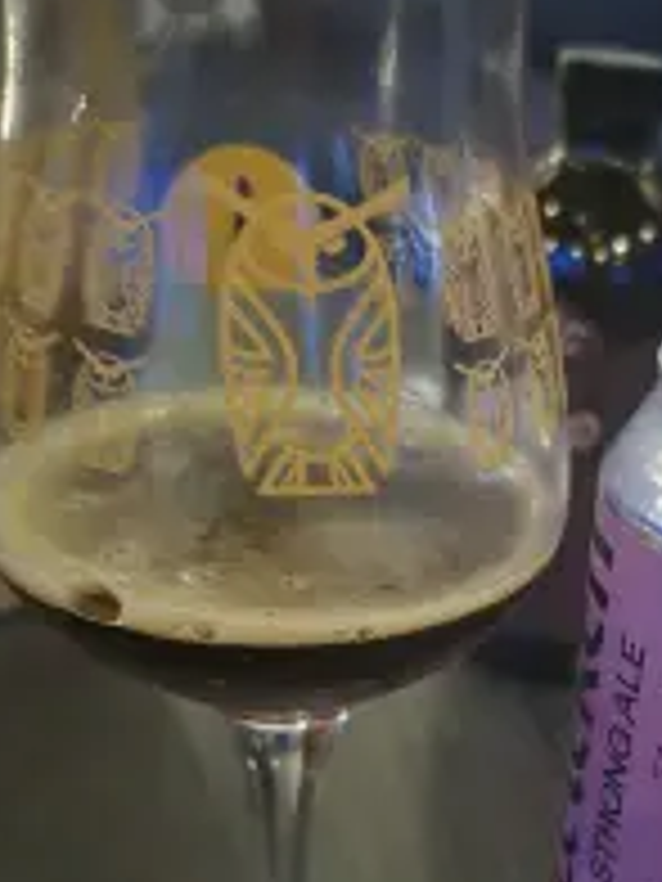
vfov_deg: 39.0
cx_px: 522
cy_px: 698
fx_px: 1198
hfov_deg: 30.2
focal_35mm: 47
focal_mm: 5.4
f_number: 1.8
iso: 2500
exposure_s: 1/24
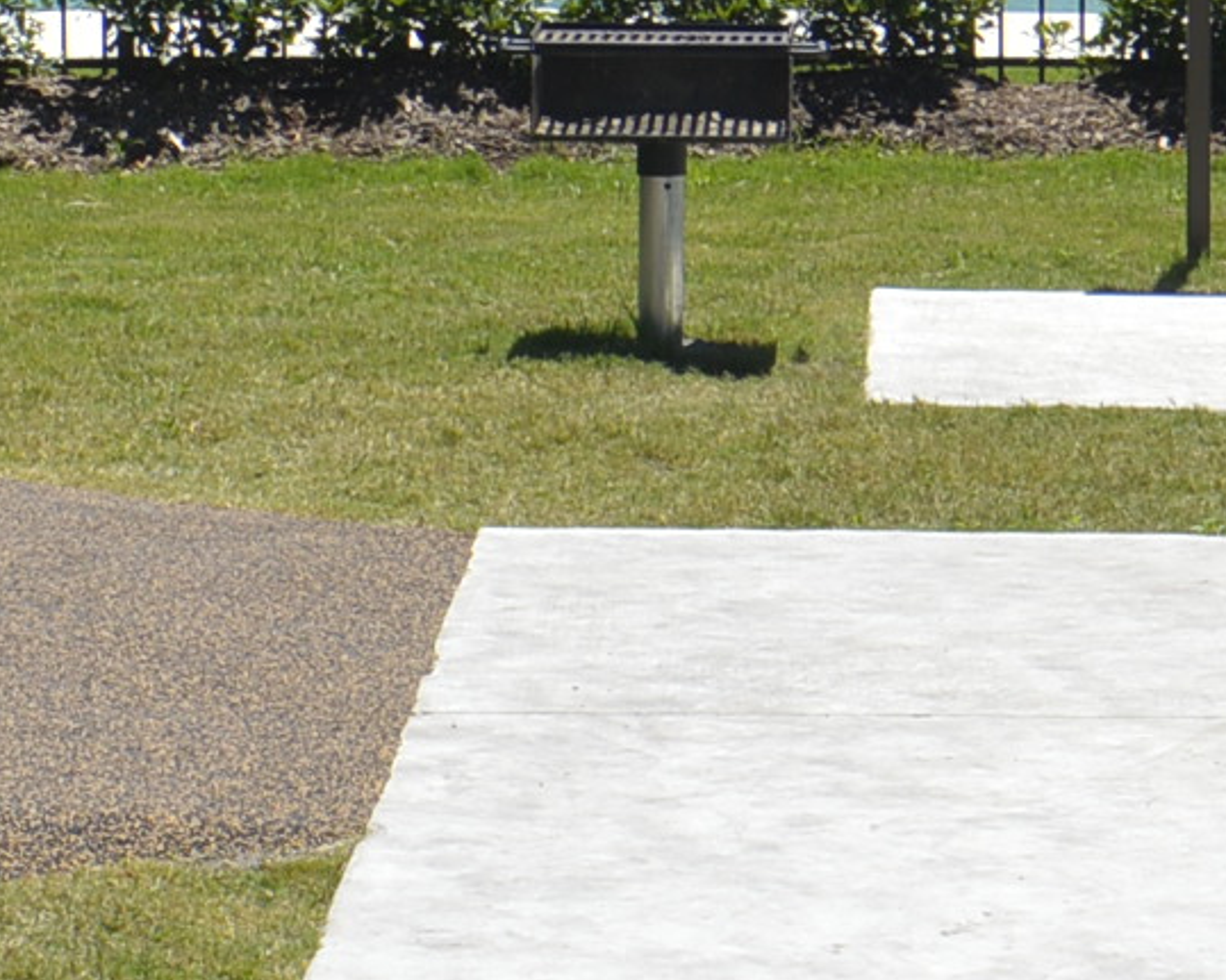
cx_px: 862
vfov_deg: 9.6
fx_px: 5696
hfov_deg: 12.3
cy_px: -348
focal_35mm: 157
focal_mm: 20
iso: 100
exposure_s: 1/250
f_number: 8
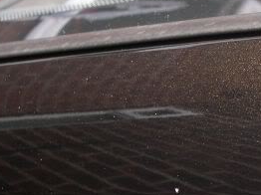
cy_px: 112
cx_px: 305
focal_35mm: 93
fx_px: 701
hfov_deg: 19.9
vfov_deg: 15.9
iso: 100
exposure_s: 1/62.1
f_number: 2.8
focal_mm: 8
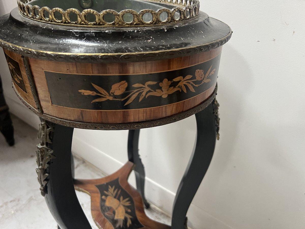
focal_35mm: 26
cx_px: 152
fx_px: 229
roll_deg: -1.9
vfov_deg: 53.1
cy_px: 114
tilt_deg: -29.5
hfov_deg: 67.3
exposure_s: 1/60
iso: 200
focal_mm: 5.7
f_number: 1.5
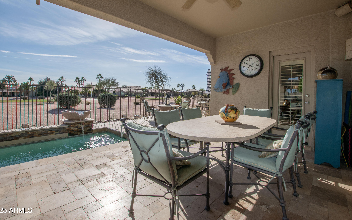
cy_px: 99
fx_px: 154
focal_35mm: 16
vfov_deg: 71.1
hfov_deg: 97.8
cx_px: 175
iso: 100
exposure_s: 1/200
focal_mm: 10
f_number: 14
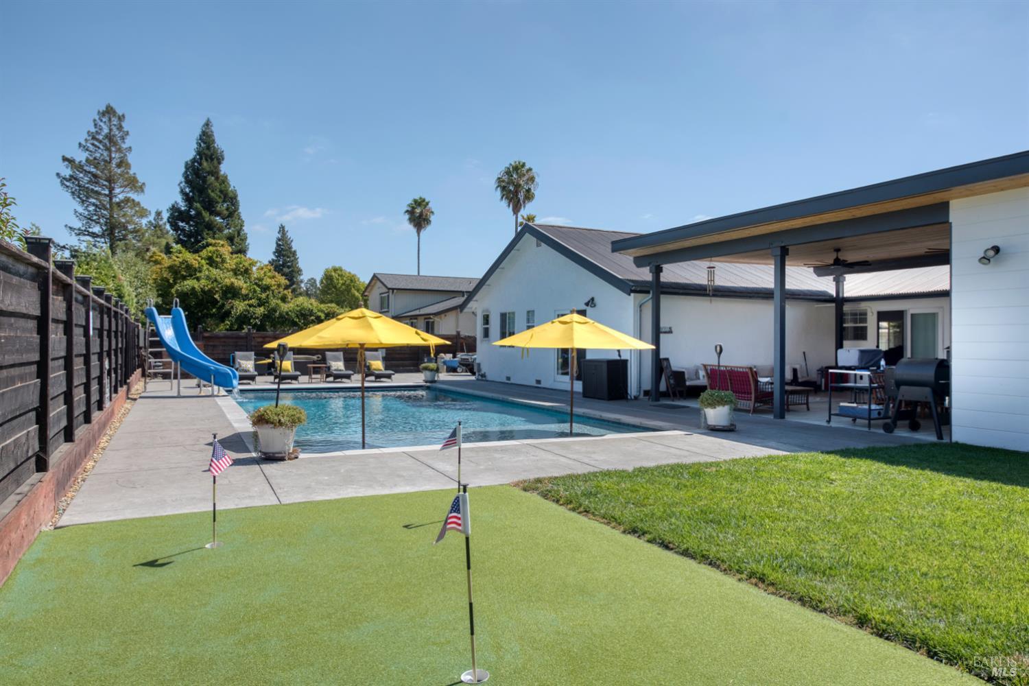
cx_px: 514
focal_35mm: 24
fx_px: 686
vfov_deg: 53.1
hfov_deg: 73.7
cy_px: 343
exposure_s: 1/1250
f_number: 7.1
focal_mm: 24
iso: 100
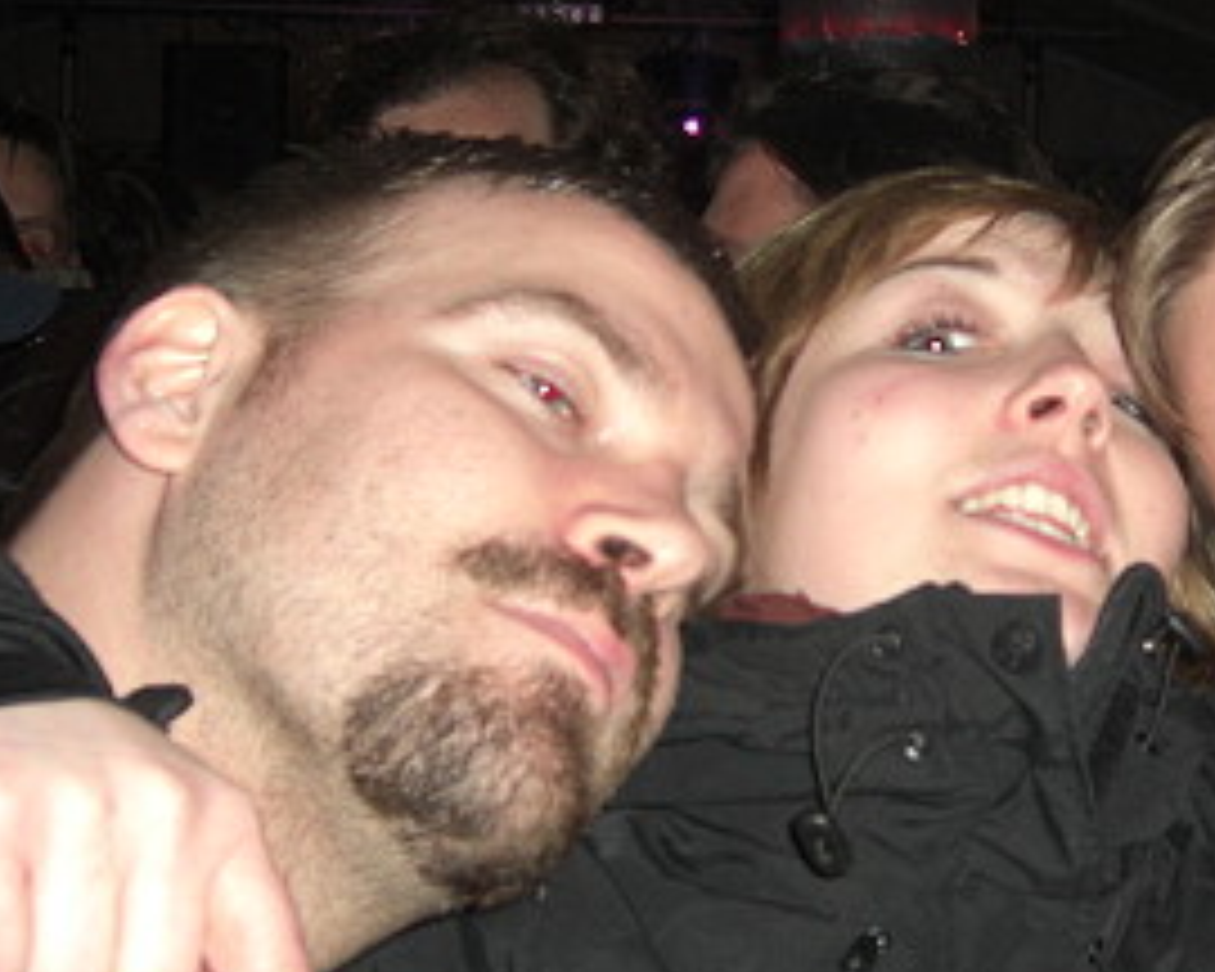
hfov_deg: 24.1
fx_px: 2805
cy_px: 412
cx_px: 934
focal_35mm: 78
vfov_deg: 19.6
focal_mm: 7.9
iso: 200
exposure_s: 1/60
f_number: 2.8
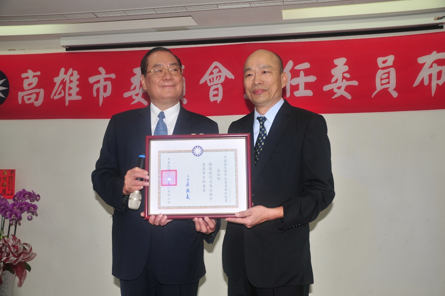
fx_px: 457
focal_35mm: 37
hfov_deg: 51.9
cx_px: 218
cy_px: 151
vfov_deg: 35.8
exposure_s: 1/250
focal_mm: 24
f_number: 3.8
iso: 200
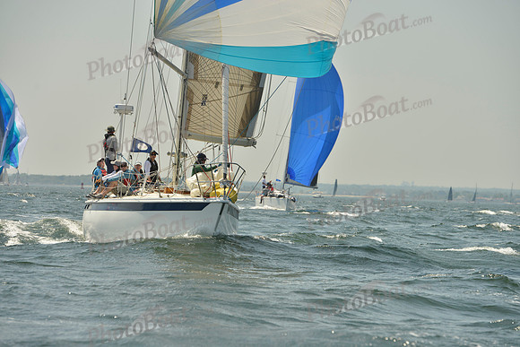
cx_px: 260
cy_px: 174
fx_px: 2239
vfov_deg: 8.9
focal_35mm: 155
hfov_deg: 13.2
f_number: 8
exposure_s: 1/1250
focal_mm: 155
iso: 200
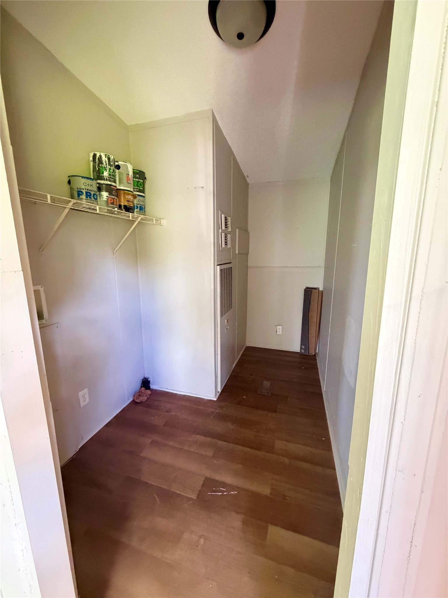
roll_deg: +0.4
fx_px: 242
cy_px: 299
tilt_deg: -10.3
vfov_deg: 102.1
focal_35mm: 14
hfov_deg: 85.7
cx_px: 224
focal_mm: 2.22
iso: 640
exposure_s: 1/60
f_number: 2.2
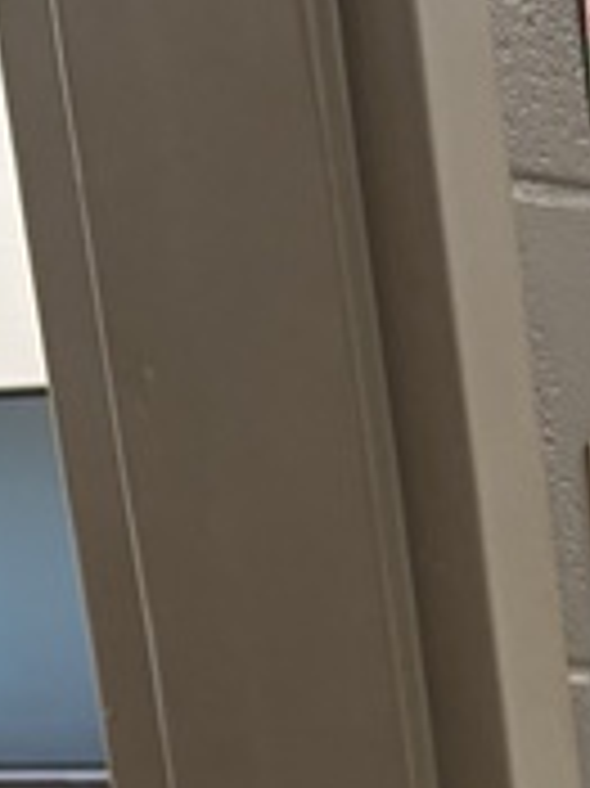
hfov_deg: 8.5
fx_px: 3458
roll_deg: +2.1
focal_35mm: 152
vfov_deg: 11.7
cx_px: 1630
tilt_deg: -15.3
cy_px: 1571
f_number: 1.6
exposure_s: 1/60
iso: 100
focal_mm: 5.96
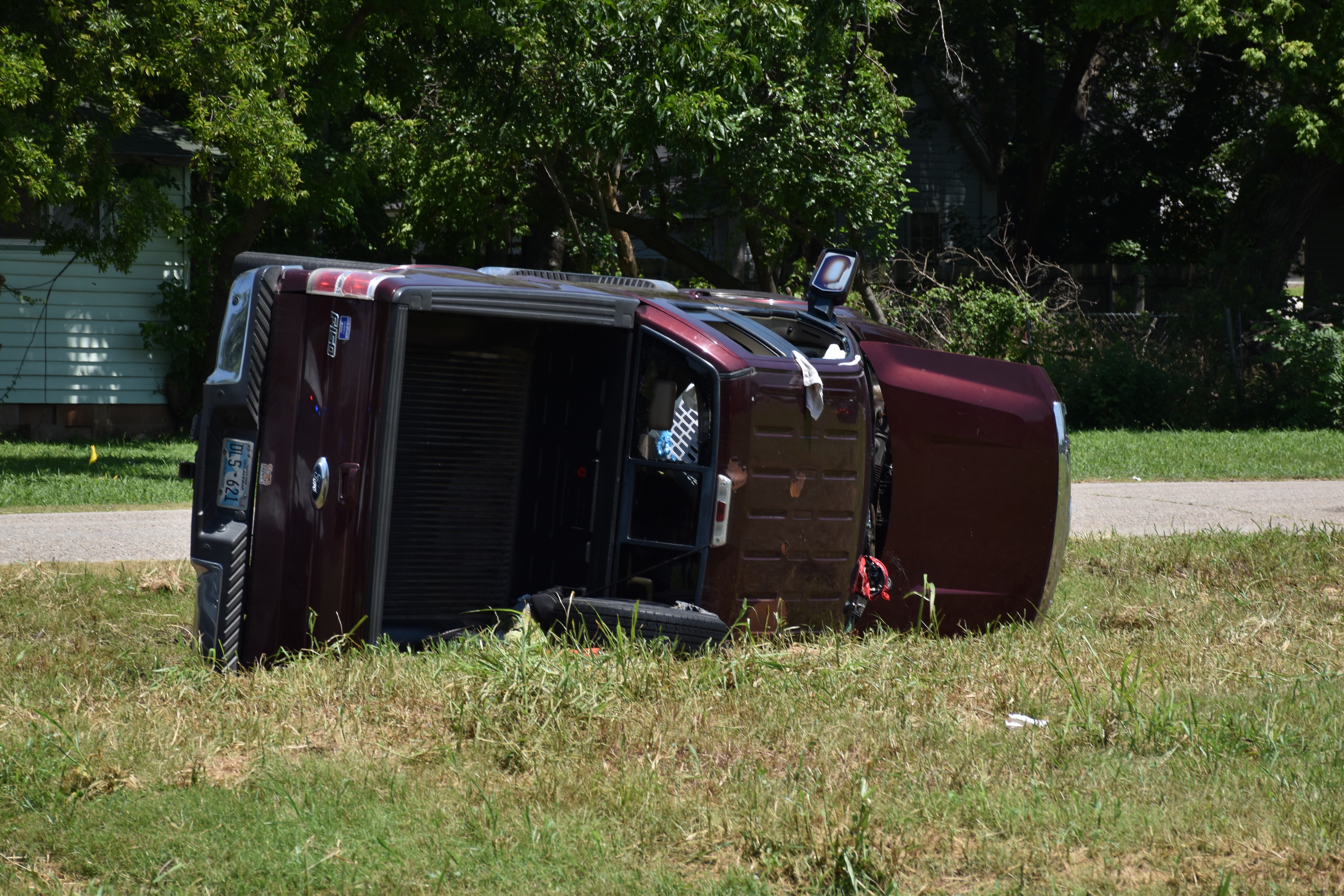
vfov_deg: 8.7
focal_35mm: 158
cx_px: 672
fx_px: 5880
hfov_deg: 13.0
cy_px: 448
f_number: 8
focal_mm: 105
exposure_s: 1/400
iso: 100
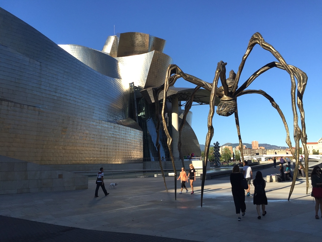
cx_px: 161
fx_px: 270
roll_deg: -1.3
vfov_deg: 48.2
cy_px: 121
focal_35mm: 29
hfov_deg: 61.7
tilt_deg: +7.4
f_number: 2.2
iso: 32
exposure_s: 1/1647
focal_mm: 4.15
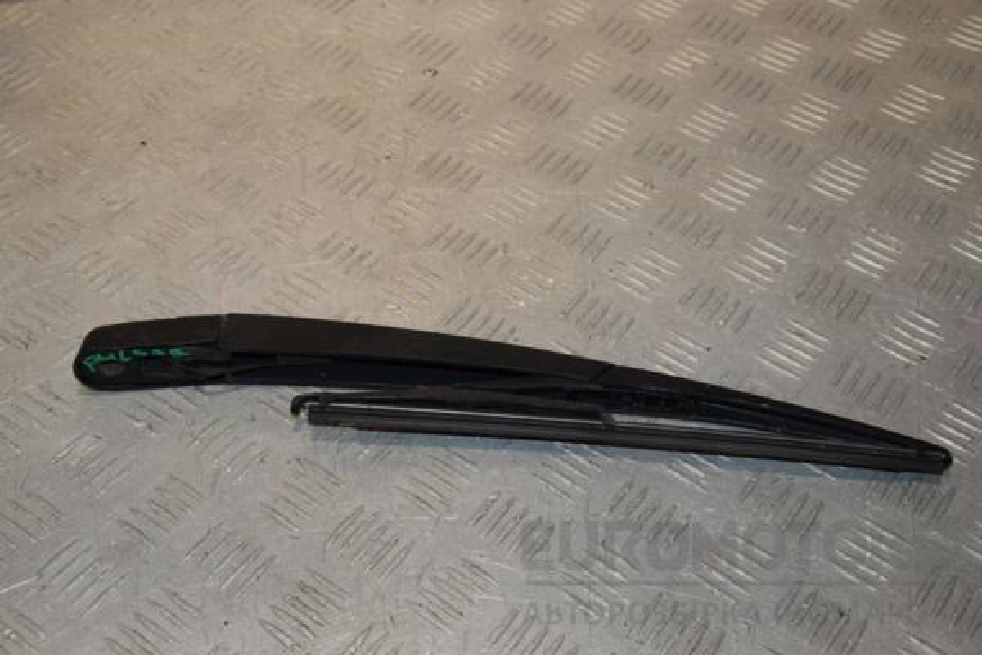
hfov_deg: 38.9
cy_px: 328
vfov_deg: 26.5
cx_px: 491
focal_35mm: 51
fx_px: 1391
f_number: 9
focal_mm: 34
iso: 800
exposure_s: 1/200
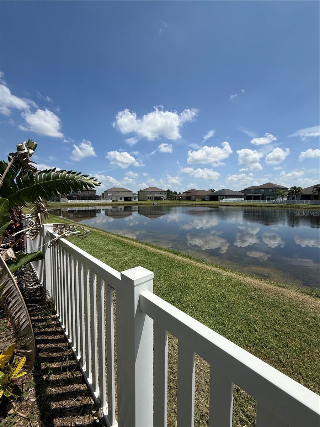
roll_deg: +1.7
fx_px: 173
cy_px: 214
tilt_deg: -4.6
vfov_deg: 102.1
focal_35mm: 14
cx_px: 160
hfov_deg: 85.7
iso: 50
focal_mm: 2.22
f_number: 2.2
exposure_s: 1/4425
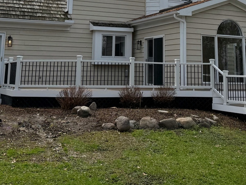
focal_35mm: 58
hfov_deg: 33.2
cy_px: -6
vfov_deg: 24.0
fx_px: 412
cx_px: 144
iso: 80
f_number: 1.78
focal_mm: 6.76
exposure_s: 1/11905
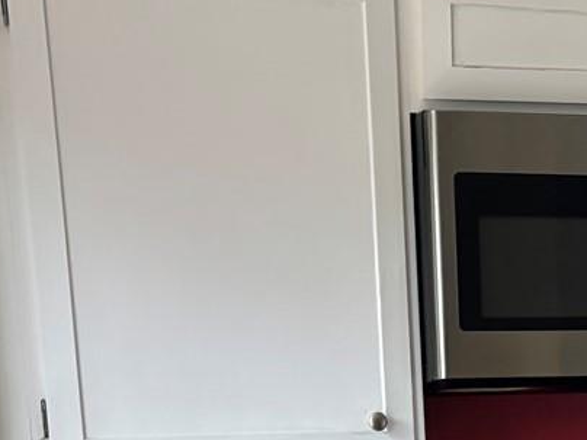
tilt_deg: -13.9
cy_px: 778
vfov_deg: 13.1
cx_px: 591
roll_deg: +0.7
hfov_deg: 18.6
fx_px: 1747
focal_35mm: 103
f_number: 1.6
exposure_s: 1/113
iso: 125
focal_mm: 5.96
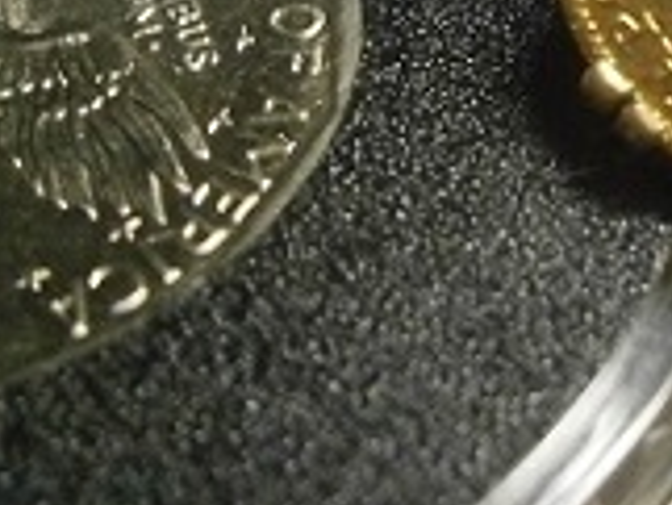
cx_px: 814
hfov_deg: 14.5
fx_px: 2545
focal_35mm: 131
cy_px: -48
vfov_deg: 11.2
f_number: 3.4
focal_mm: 8.3
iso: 800
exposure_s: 1/50
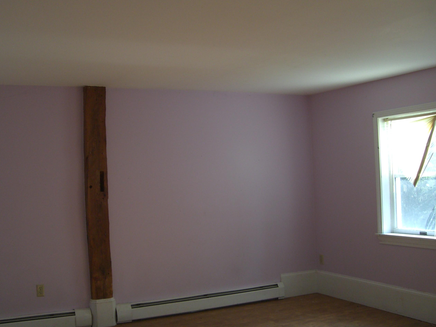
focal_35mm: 45
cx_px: 204
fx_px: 567
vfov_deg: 32.2
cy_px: 168
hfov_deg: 42.1
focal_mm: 6.2
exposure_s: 1/125
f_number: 2.7
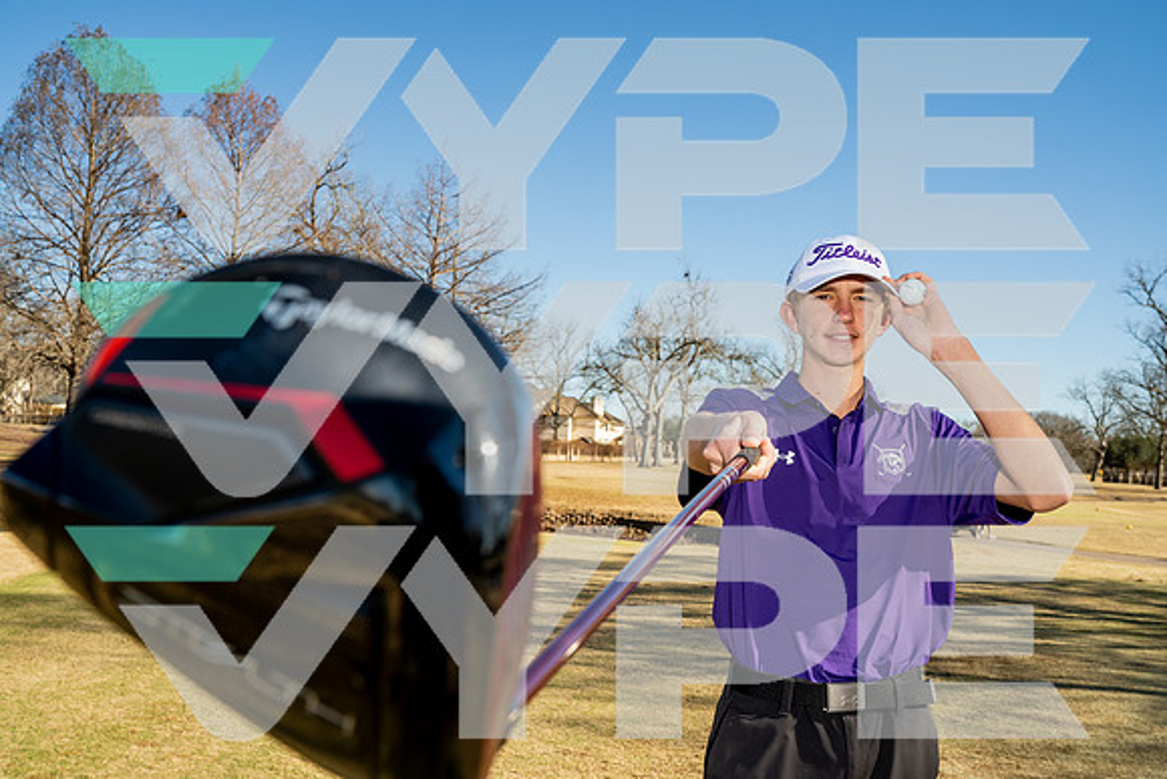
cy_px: 390
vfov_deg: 37.9
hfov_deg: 54.4
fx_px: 1135
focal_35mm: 35
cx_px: 584
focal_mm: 35
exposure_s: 1/250
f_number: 10
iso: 160
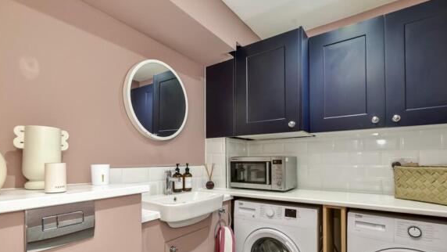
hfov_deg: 92.5
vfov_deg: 60.2
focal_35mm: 18
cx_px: 207
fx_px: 213
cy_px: 158
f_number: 8
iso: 640
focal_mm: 10
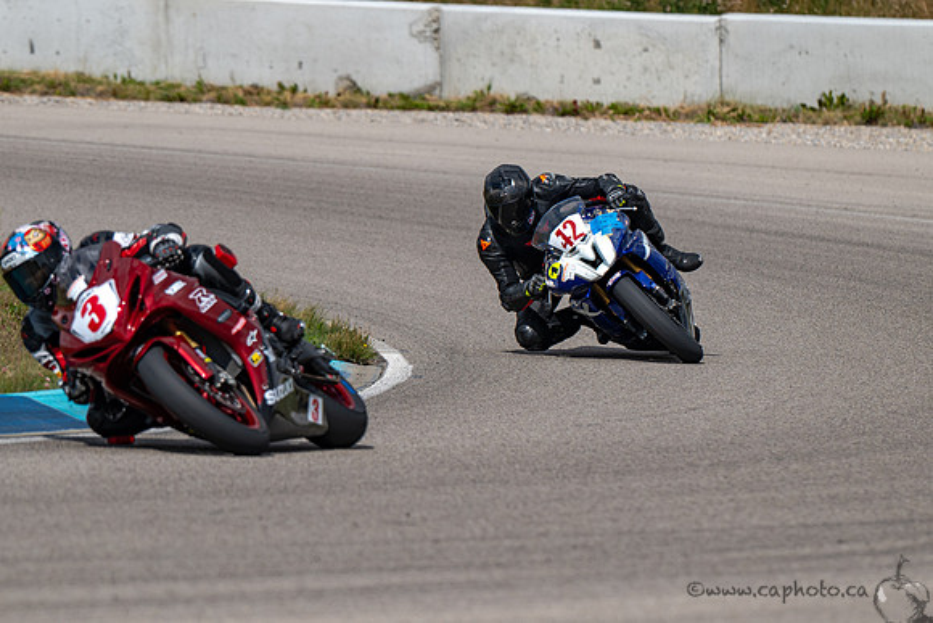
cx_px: 420
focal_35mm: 462
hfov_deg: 4.5
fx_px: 11982
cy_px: 318
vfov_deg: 3.0
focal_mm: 340
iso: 100
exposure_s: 1/1250
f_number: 6.3
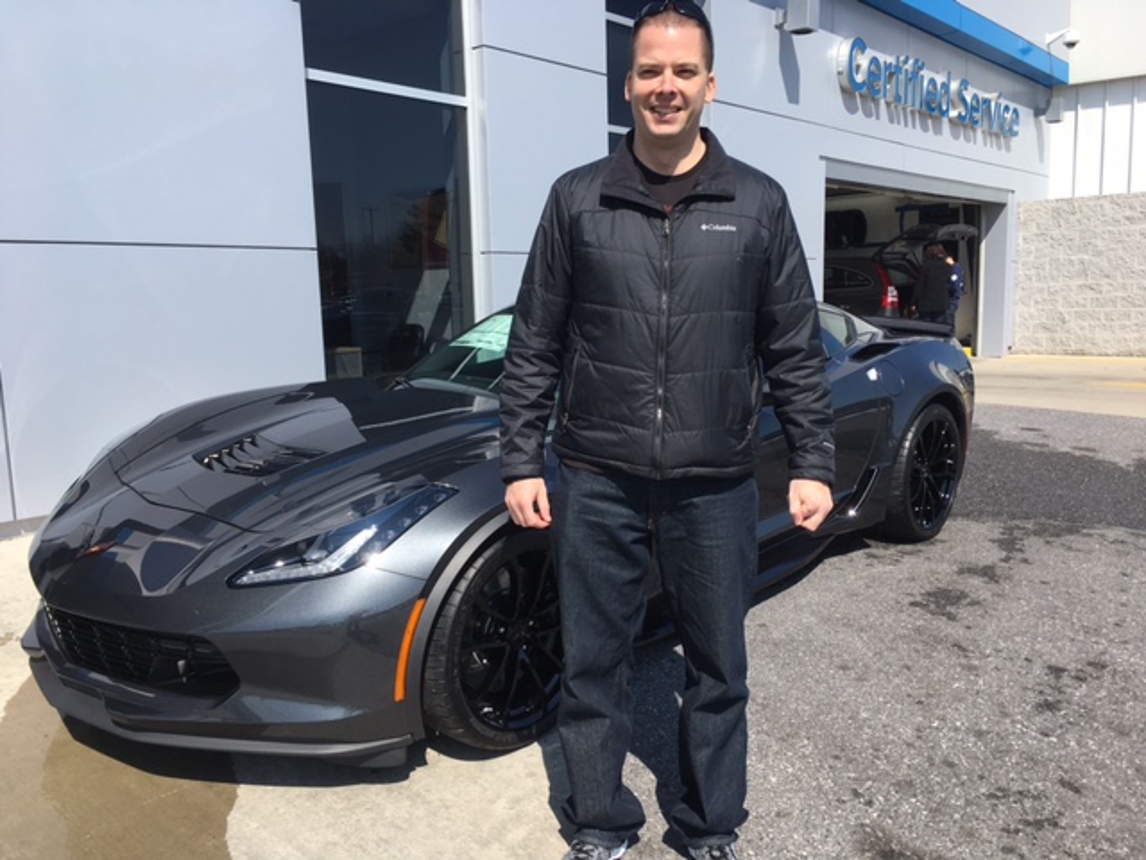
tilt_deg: -7.0
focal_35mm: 29
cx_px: 573
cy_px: 430
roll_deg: +0.2
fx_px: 960
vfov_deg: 48.2
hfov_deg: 61.7
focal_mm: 4.15
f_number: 2.2
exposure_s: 1/1350
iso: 25
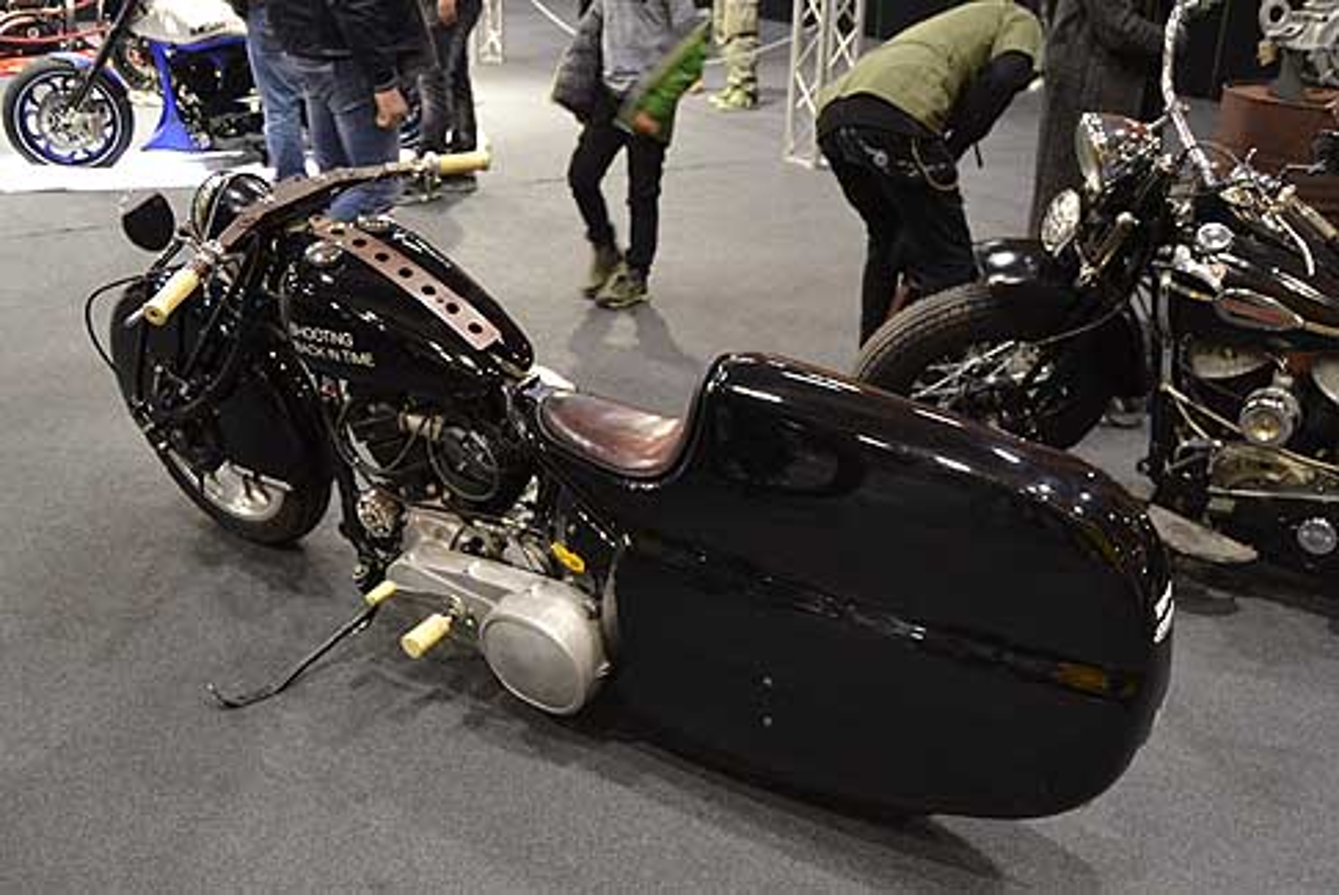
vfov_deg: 43.7
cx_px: 670
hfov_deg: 61.9
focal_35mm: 30
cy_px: 448
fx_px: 1117
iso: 900
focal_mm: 20
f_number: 3.5
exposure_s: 1/60
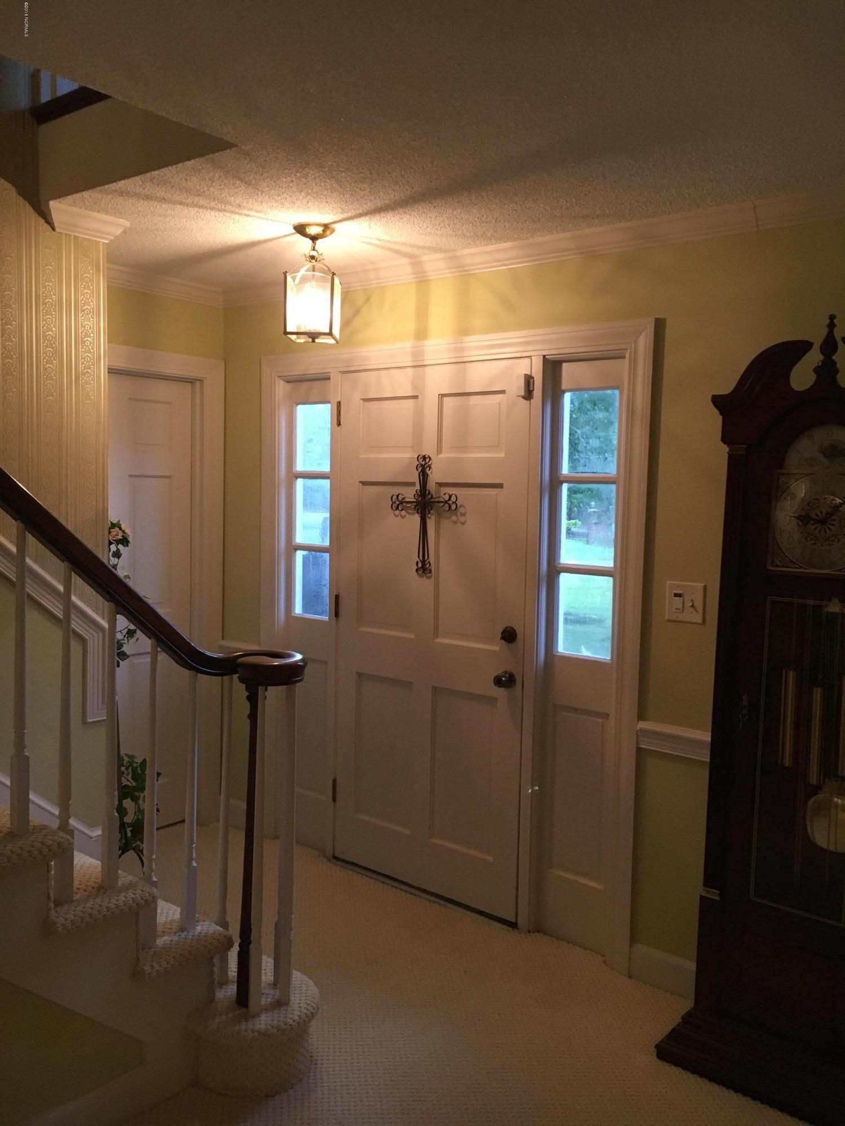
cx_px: 422
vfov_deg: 61.7
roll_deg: -0.3
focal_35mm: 29
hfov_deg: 48.2
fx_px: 944
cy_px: 563
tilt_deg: -3.1
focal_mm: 4.15
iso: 125
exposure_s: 1/30
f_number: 2.2
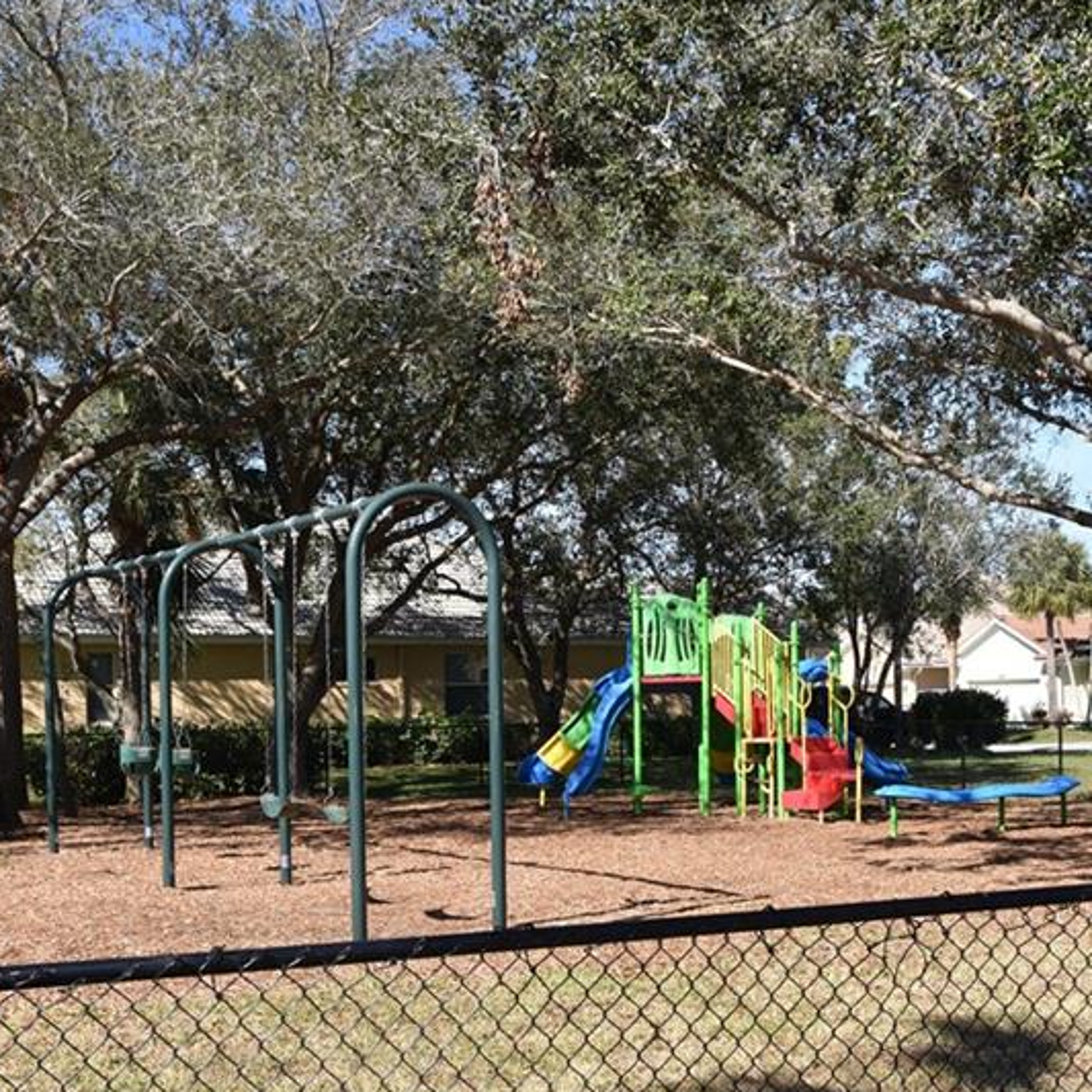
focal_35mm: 49
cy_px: 695
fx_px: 1749
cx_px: 733
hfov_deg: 34.3
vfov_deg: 34.5
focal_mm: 20
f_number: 7.1
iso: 100
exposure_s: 1/200
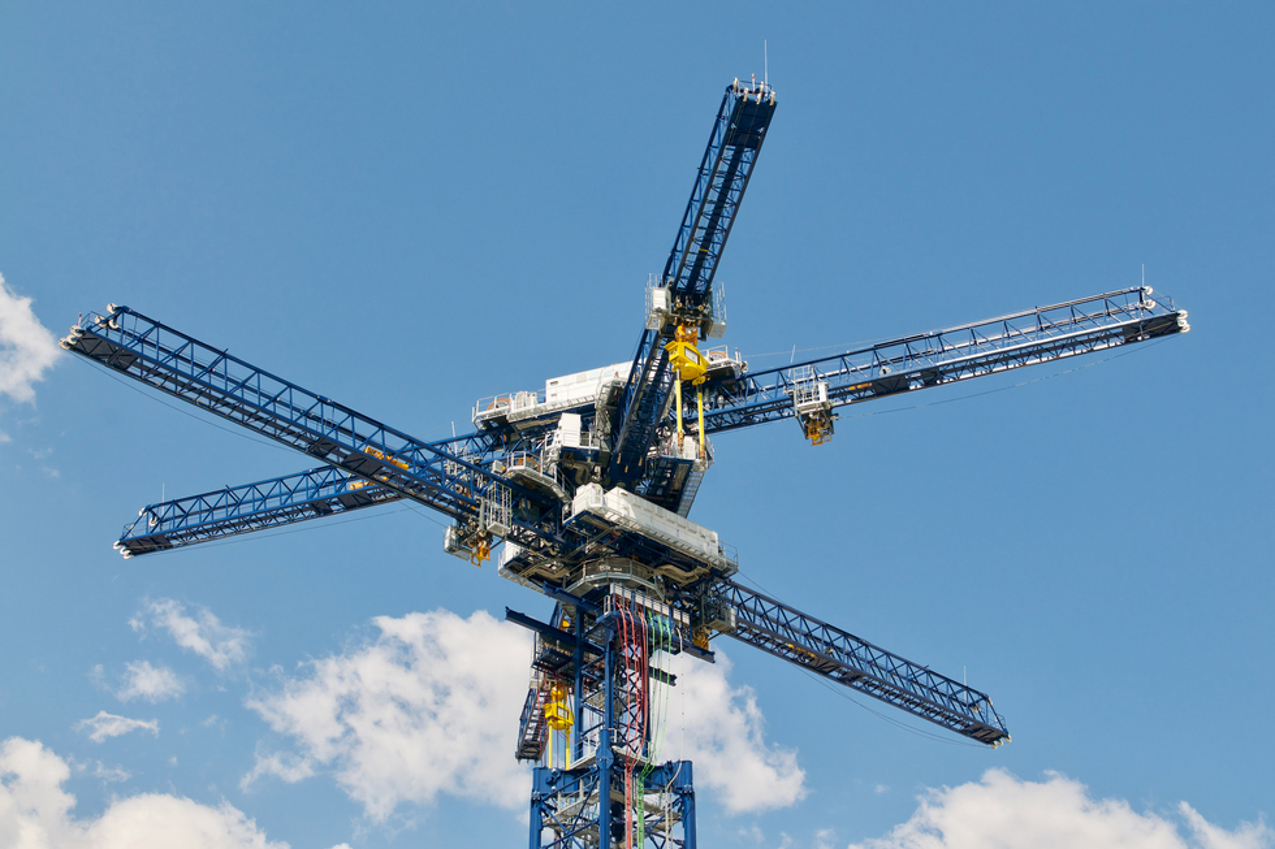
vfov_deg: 25.3
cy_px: 420
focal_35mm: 54
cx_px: 631
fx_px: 1895
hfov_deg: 37.2
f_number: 8
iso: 200
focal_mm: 35
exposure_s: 1/640
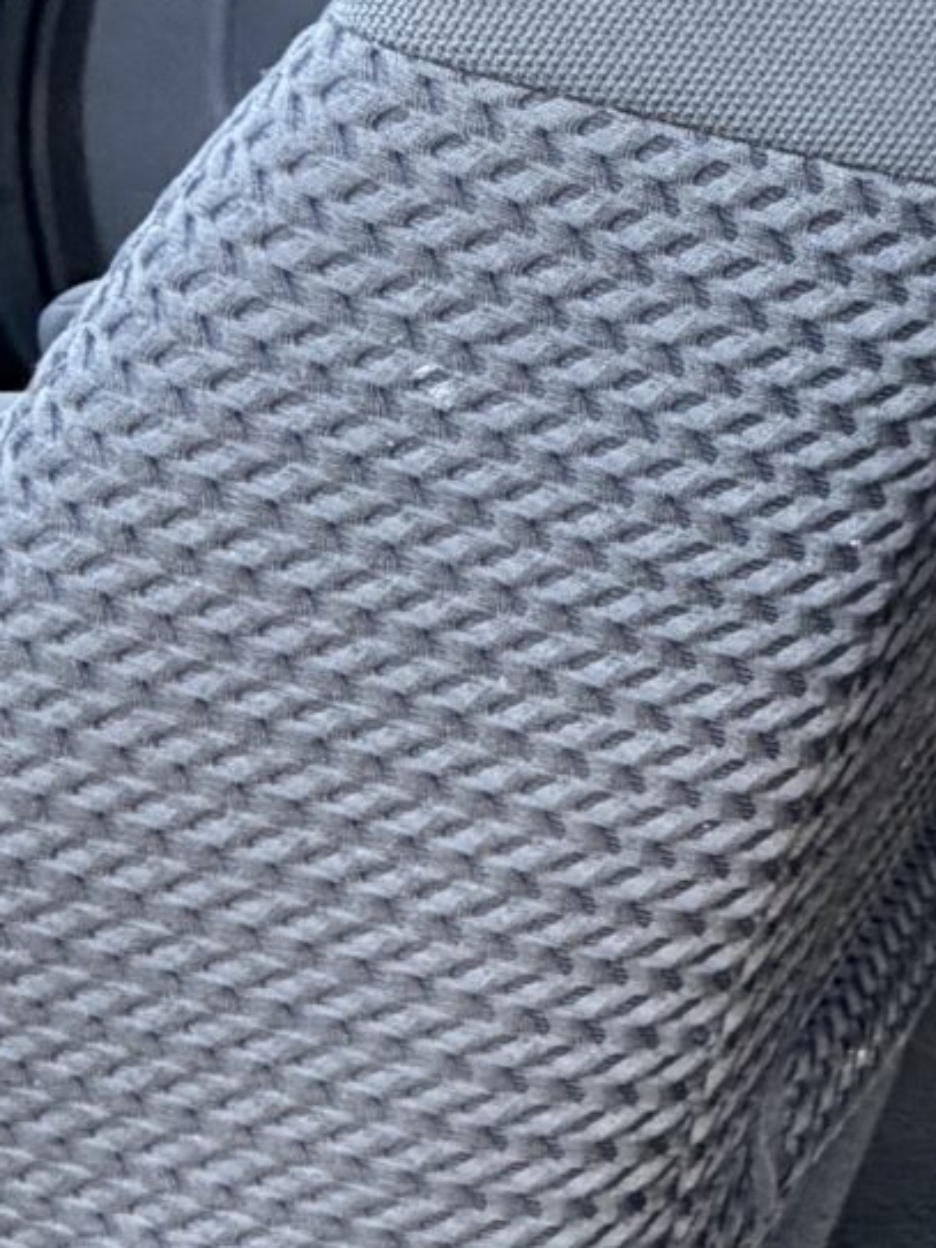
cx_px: 1743
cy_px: 407
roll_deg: -4.2
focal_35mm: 66
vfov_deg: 29.2
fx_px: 2380
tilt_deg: -15.3
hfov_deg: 17.5
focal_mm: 2.22
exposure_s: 1/110
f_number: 2.2
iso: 320
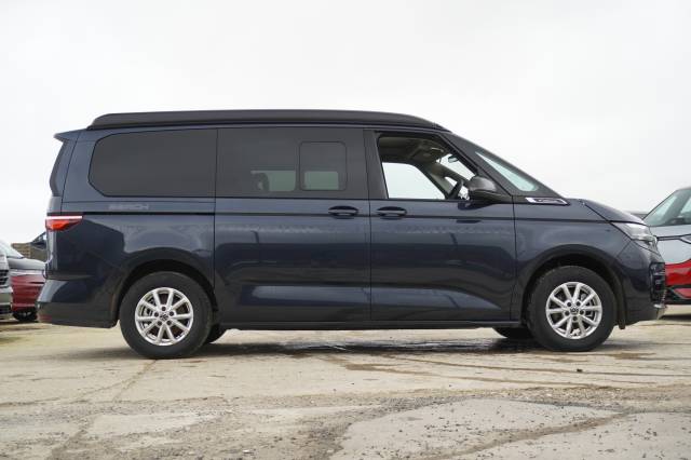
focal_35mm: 44
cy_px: 230
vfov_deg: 30.8
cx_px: 346
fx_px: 834
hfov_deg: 45.0
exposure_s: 1/60
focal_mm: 29
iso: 400
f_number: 4.5
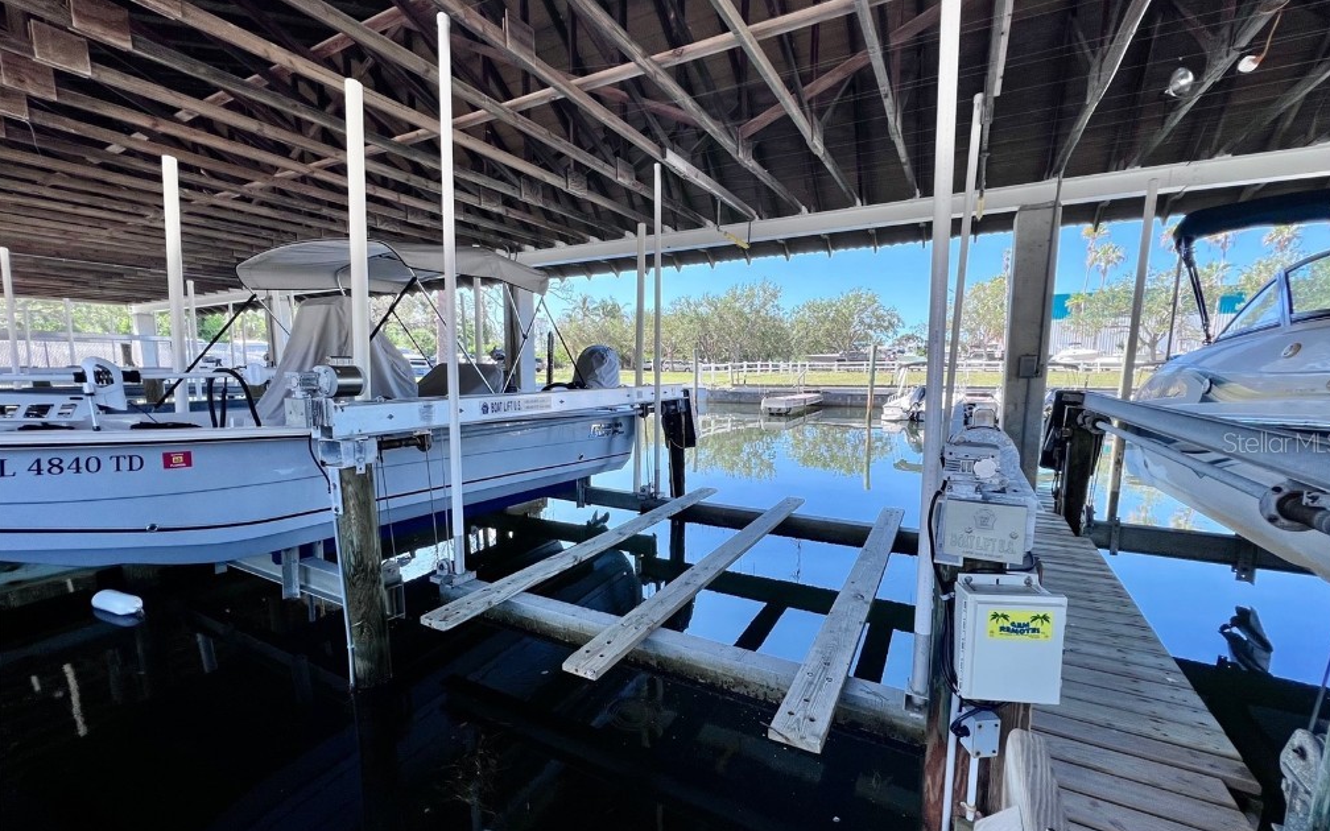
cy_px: 442
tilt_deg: -8.1
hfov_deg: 105.3
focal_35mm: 14
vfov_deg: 78.5
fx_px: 507
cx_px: 672
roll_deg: +0.0
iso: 32
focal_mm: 1.57
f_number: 1.8
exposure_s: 1/351
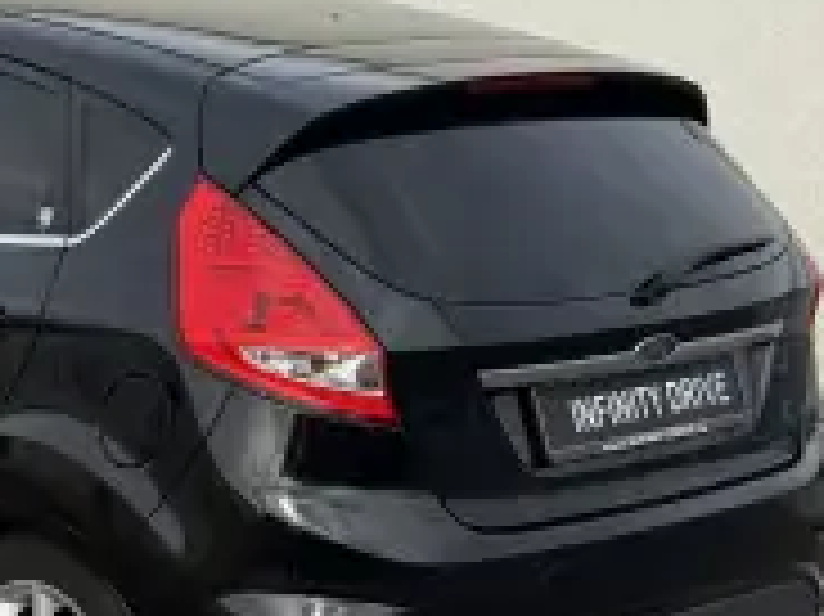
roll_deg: -1.5
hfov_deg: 18.5
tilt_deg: -12.0
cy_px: 391
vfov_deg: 14.1
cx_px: 122
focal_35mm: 105
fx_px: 2498
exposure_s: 1/3378
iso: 64
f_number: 1.78
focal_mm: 6.76
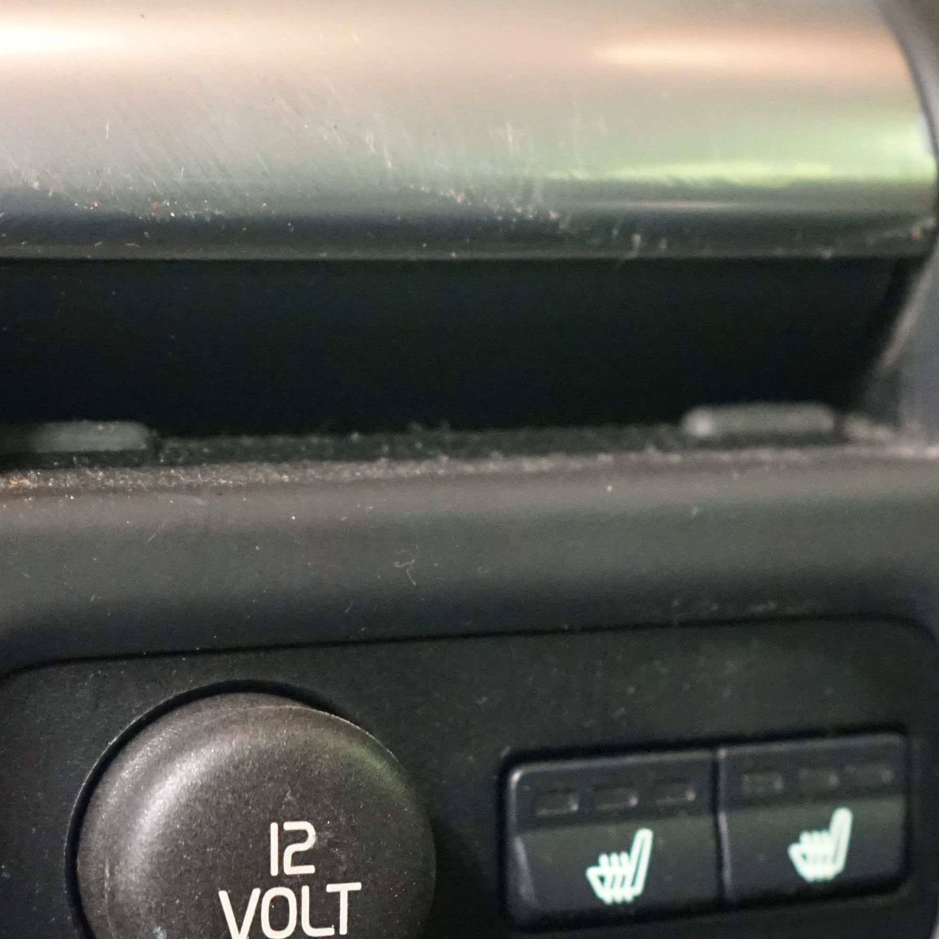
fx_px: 2762
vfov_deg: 19.0
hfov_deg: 19.2
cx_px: 623
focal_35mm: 90
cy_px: 799
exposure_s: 1/6
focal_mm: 35
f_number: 4
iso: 6400
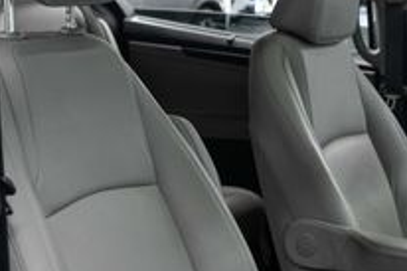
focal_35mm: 87
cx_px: 251
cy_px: 242
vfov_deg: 15.5
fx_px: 983
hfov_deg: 23.3
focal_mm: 28
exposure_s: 1/40
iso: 320
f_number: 3.2
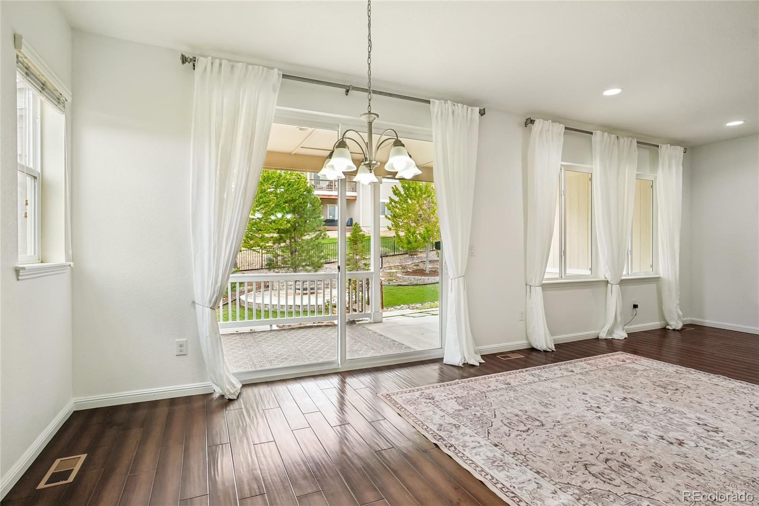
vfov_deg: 67.4
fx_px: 379
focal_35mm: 18
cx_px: 380
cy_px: 253
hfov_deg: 90.0
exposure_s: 1/60
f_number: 8
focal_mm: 12
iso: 400
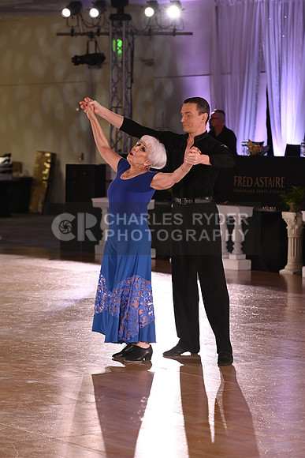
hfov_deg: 9.8
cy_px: 229
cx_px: 152
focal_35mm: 140
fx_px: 1778
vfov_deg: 14.7
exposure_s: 1/200
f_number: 5
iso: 2000
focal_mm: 140
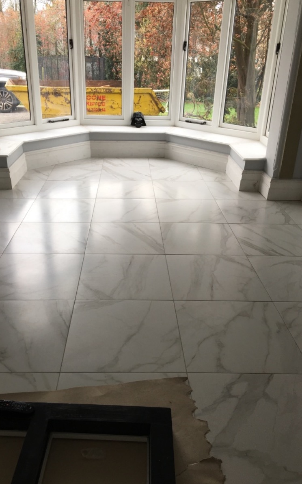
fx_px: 408
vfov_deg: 61.2
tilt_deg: -25.4
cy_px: 242
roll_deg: -0.7
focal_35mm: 31
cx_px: 130
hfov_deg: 40.5
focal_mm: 4.15
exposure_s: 1/100
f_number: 2.2
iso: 32
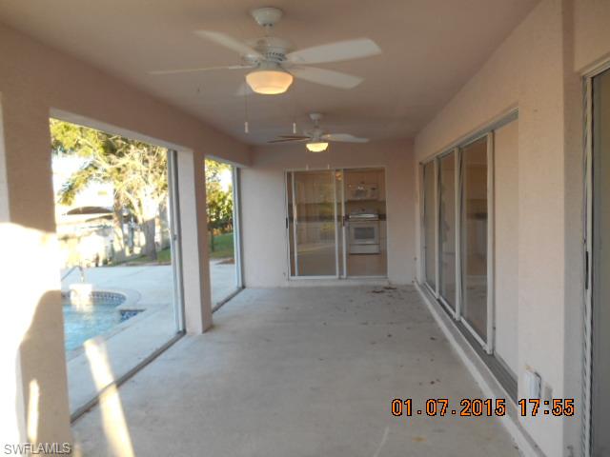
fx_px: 458
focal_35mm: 26
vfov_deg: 53.1
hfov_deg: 67.3
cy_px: 228
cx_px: 305
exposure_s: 1/100
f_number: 3.4
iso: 80
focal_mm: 4.7
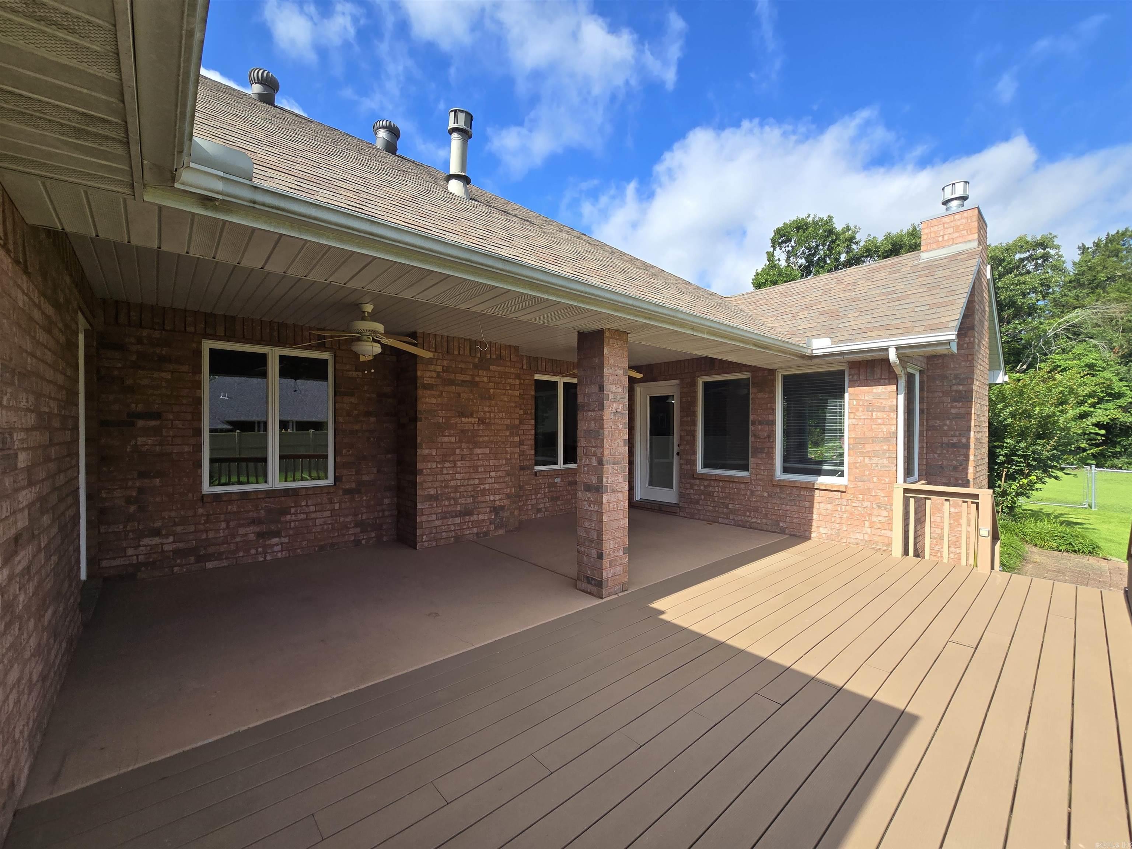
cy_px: 424
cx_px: 566
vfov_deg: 89.9
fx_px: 425
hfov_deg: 106.2
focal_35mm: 13
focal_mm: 2.2
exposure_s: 1/1167
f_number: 2.2
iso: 50
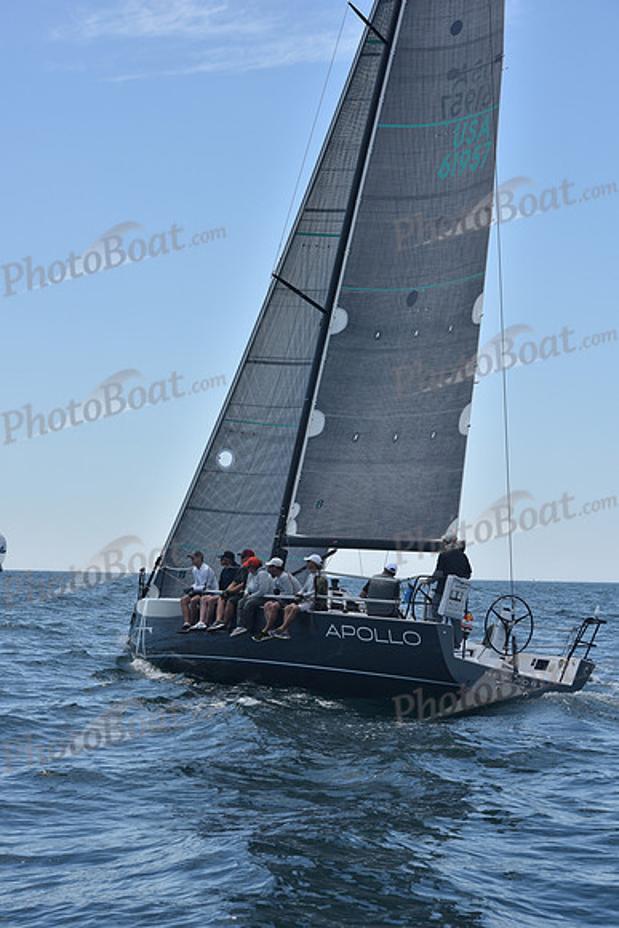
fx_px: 1804
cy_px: 464
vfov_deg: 28.8
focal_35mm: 70
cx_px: 310
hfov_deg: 19.5
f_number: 9
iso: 250
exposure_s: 1/800
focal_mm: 70
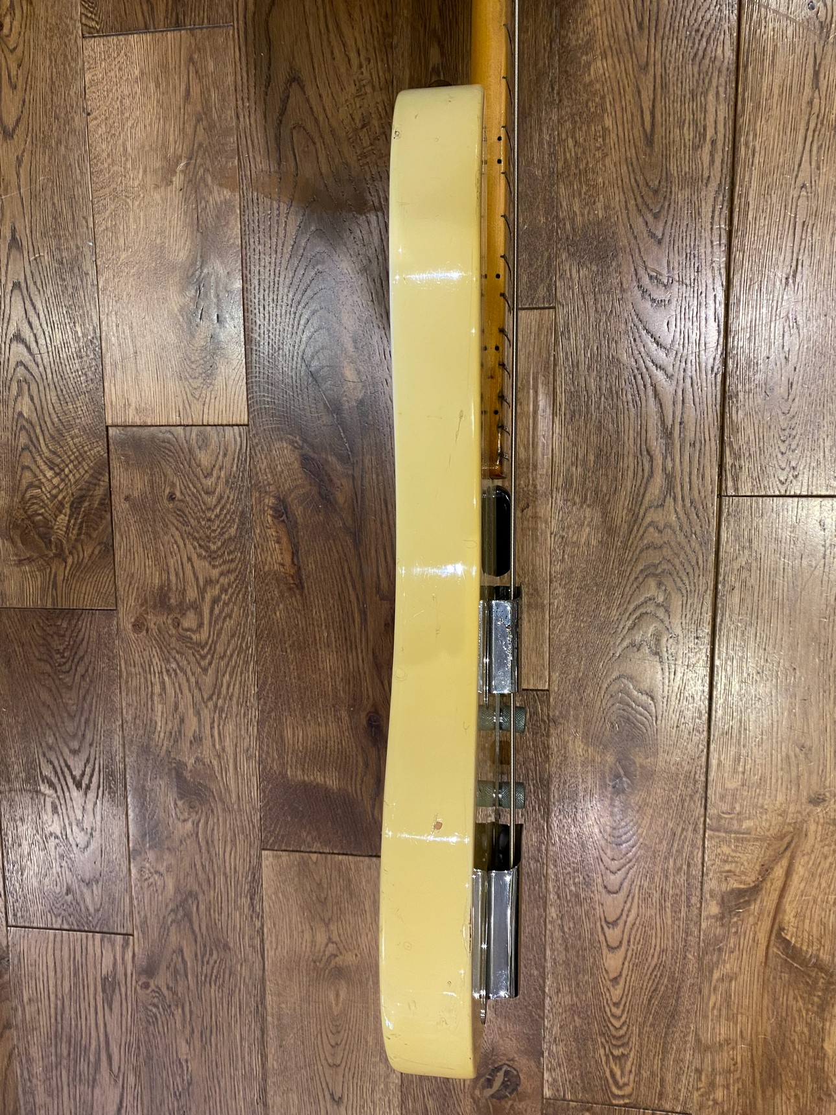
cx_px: 418
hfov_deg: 53.1
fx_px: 837
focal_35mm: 26
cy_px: 558
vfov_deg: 67.3
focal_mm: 4.25
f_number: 1.8
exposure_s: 1/60
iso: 200
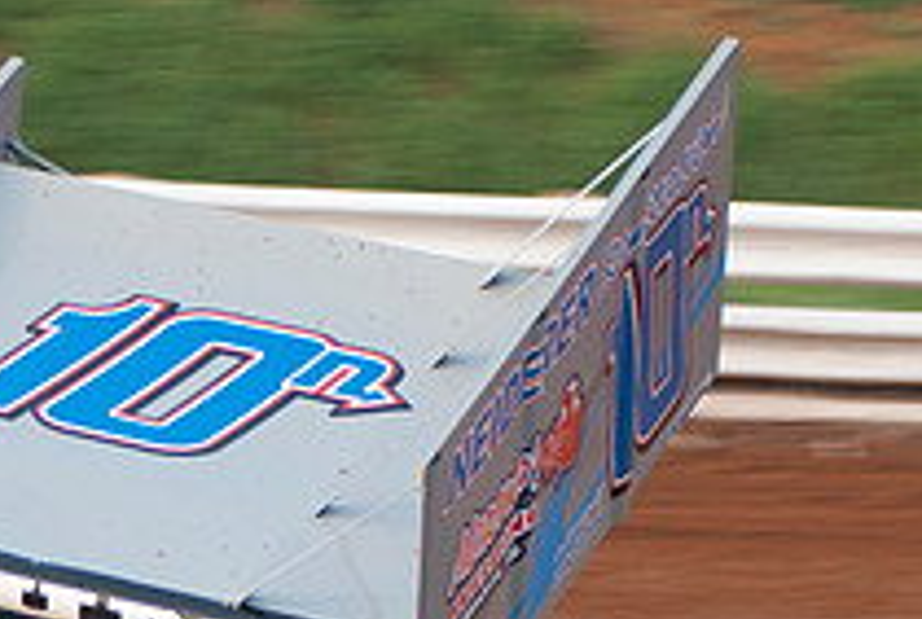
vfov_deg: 4.2
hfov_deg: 6.2
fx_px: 8495
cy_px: 733
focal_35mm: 331
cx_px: -149
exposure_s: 1/320
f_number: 3.5
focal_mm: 80
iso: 250
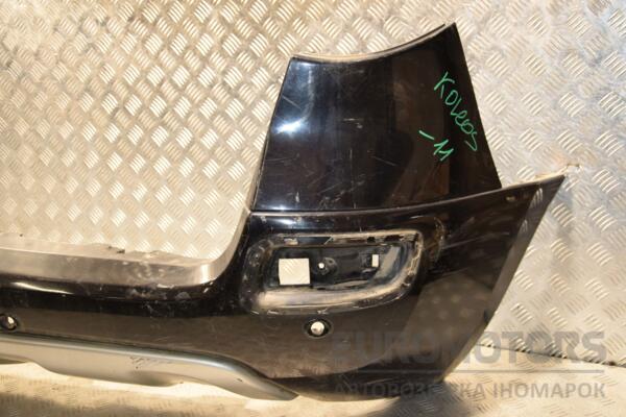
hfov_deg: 41.1
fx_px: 835
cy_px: 208
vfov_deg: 28.1
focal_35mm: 48
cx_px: 313
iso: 800
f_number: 5
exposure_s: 1/100
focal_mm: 32
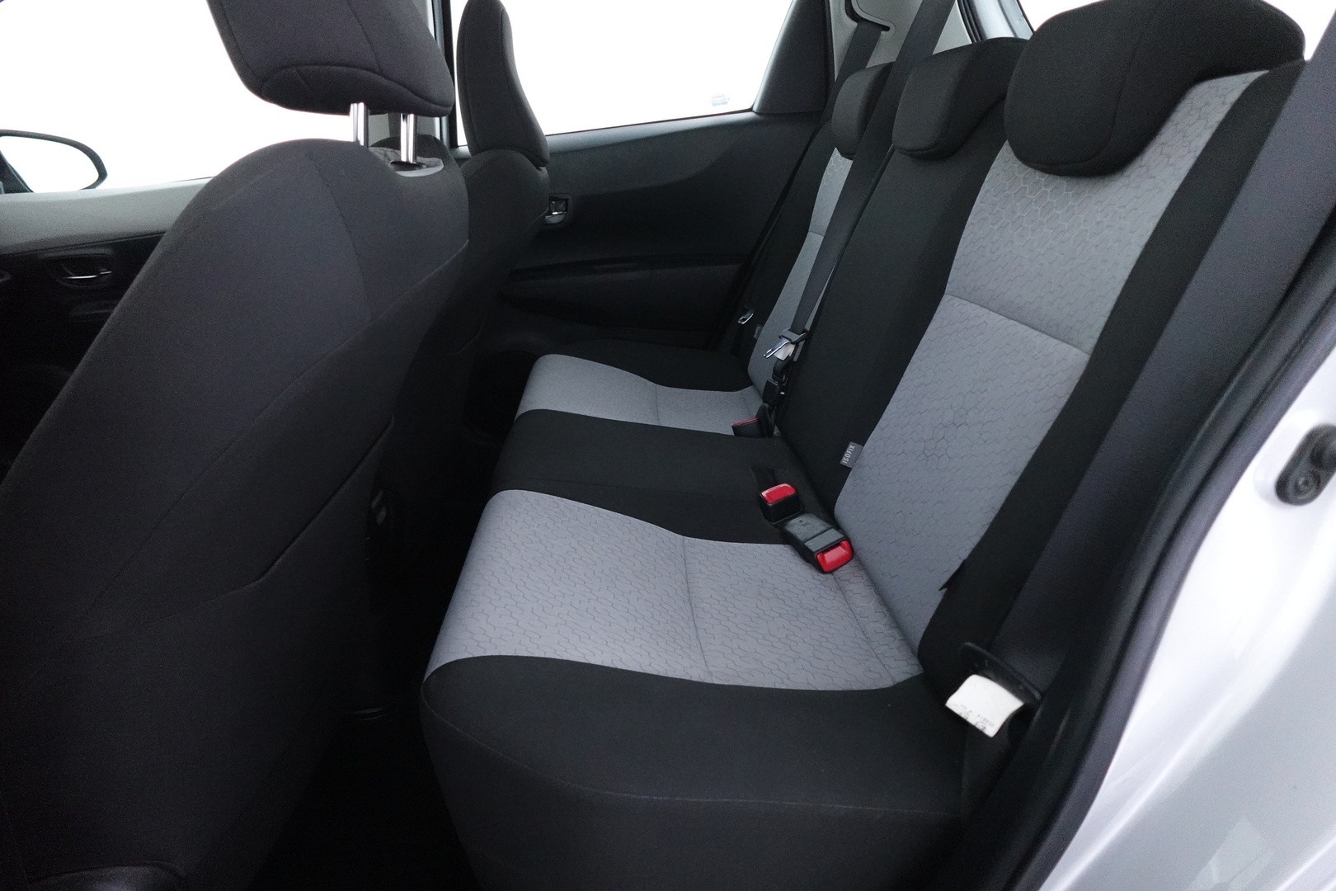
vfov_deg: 61.9
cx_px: 668
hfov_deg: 84.0
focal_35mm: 20
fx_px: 742
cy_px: 446
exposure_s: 1/80
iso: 2500
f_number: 2
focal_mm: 7.6
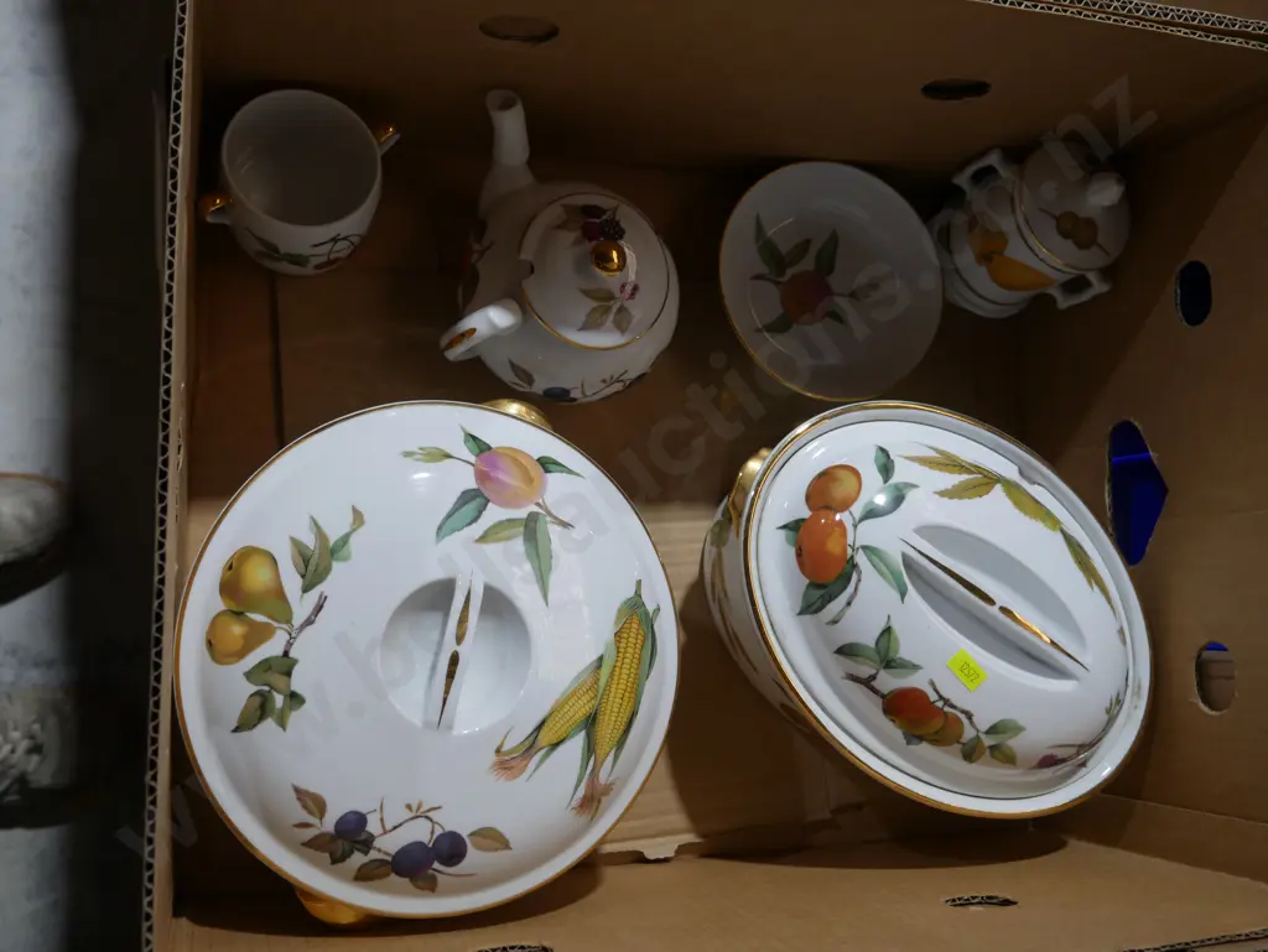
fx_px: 1246
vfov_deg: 41.8
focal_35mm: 34
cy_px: 476
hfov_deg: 53.9
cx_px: 634
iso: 400
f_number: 4
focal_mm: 17
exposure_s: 1/60
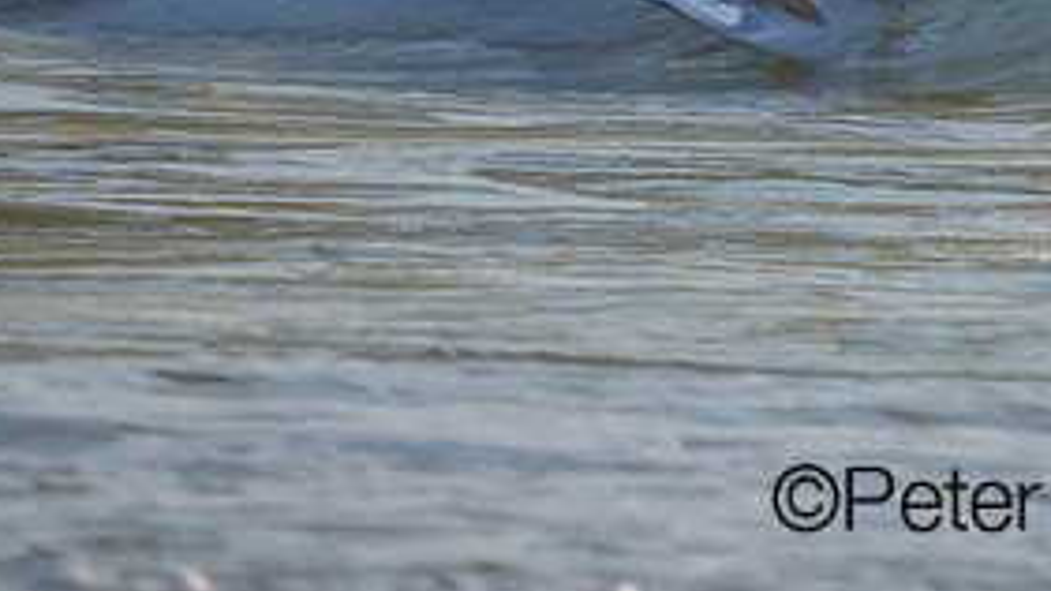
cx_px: 1101
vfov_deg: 0.5
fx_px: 66265
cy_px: -241
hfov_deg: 0.9
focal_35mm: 2378
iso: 2000
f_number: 6.3
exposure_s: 1/2000
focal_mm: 800
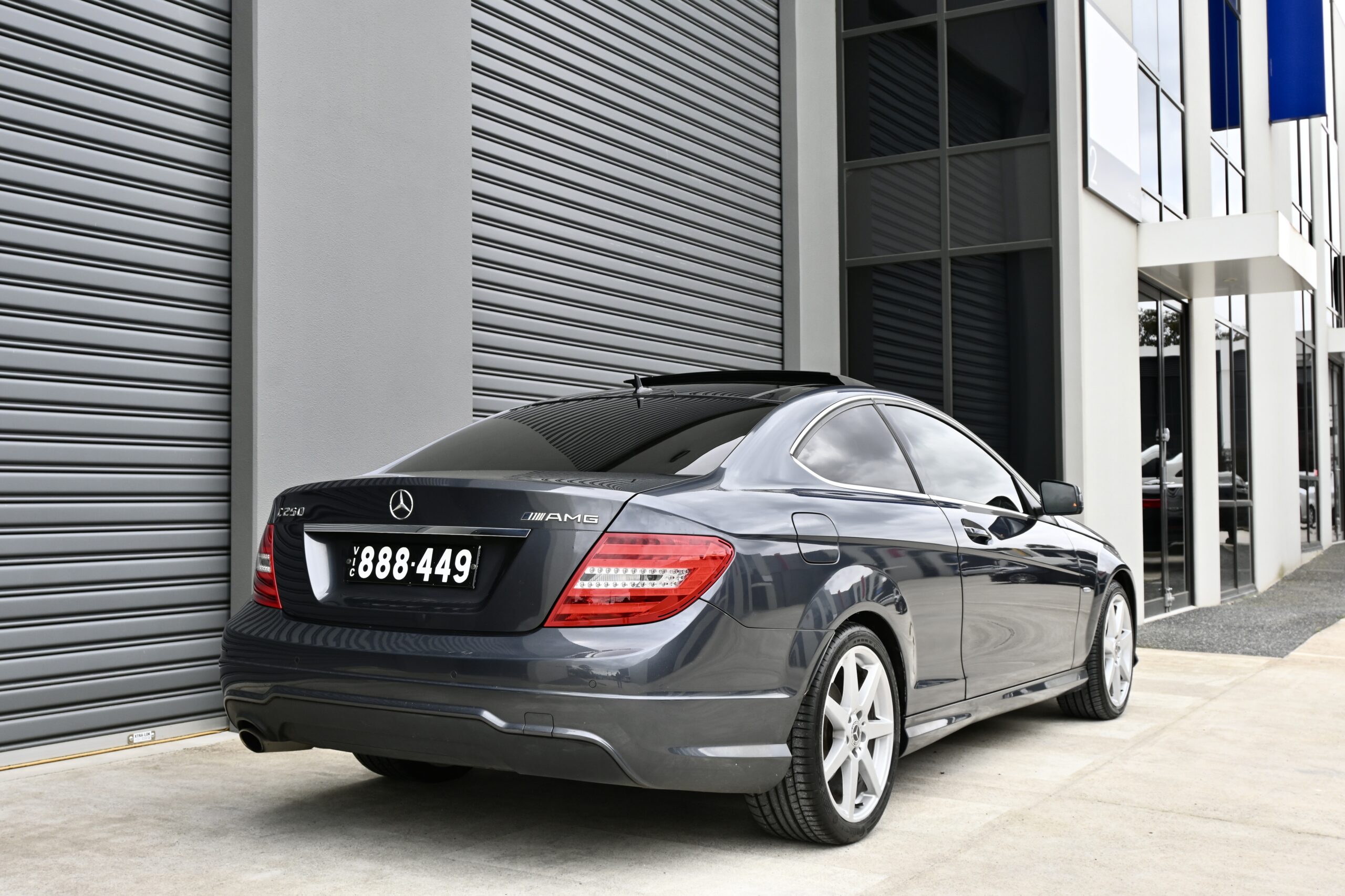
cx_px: 672
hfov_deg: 51.3
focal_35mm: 38
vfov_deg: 35.5
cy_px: 448
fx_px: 1401
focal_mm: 25
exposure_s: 1/60
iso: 100
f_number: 7.1
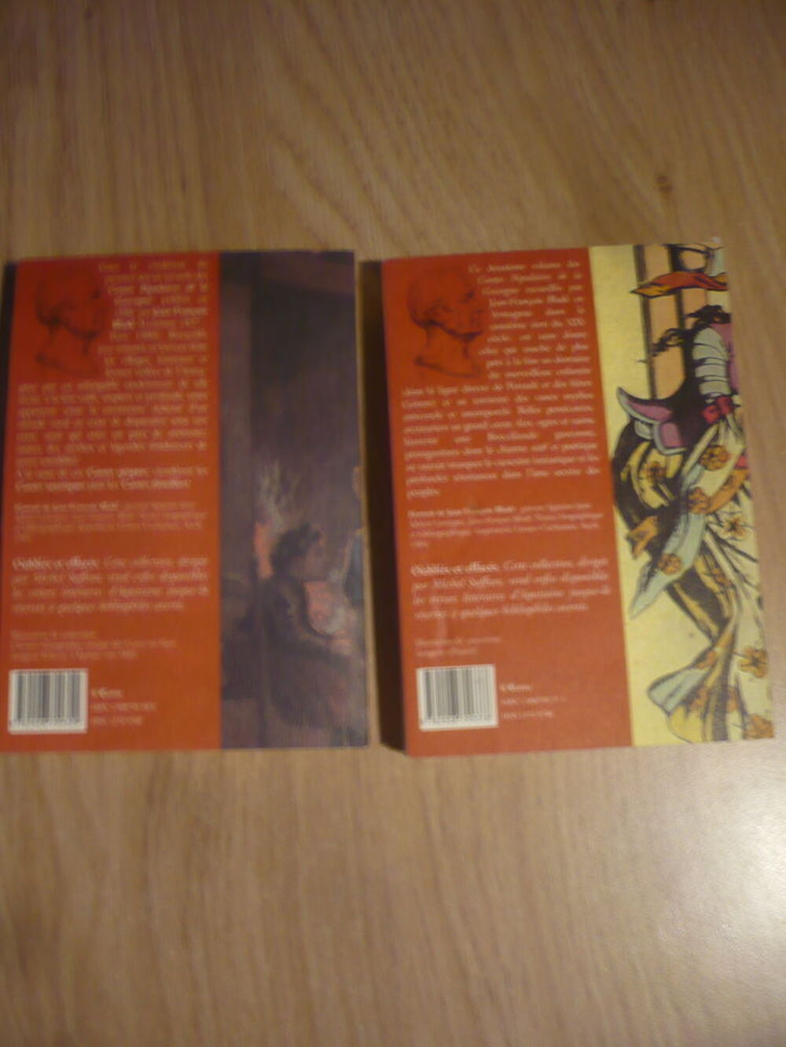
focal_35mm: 35
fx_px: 1059
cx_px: 393
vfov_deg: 52.6
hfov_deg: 40.7
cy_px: 524
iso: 200
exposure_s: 1/8
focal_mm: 5.8
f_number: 2.8
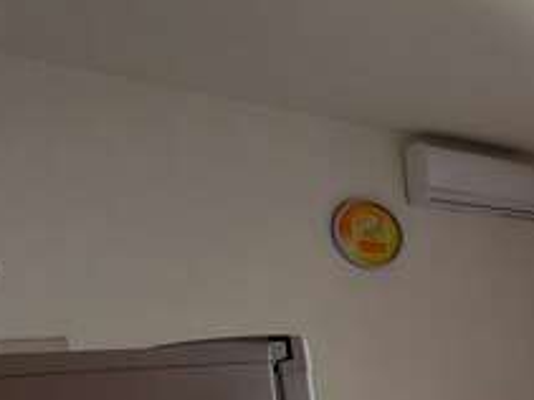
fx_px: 648
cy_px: 420
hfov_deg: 30.0
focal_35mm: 42
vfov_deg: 31.2
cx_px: 768
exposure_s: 1/100
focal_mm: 1.74
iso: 80
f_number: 2.2
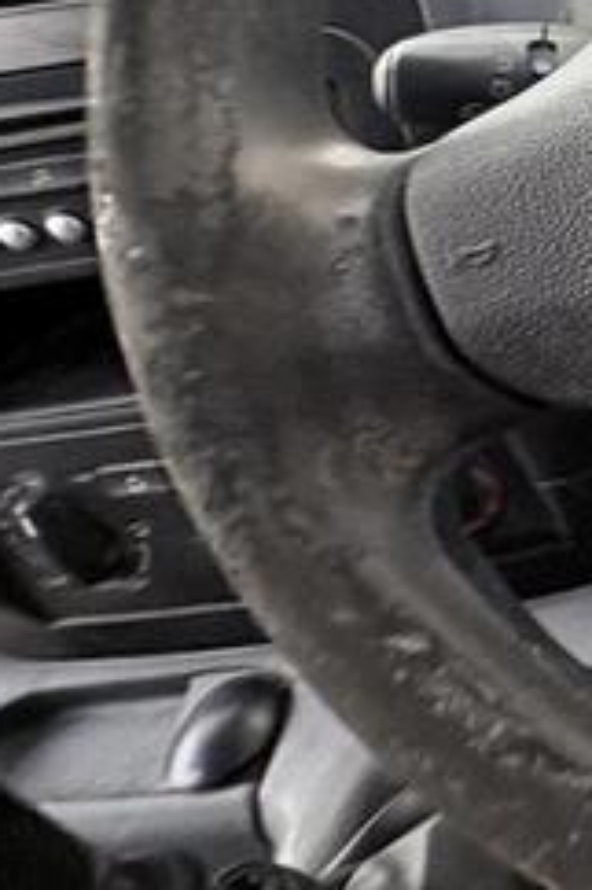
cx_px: 1508
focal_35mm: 54
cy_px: 158
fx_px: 1334
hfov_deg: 14.0
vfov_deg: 35.5
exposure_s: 1/139
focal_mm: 2.22
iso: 100
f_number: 2.2
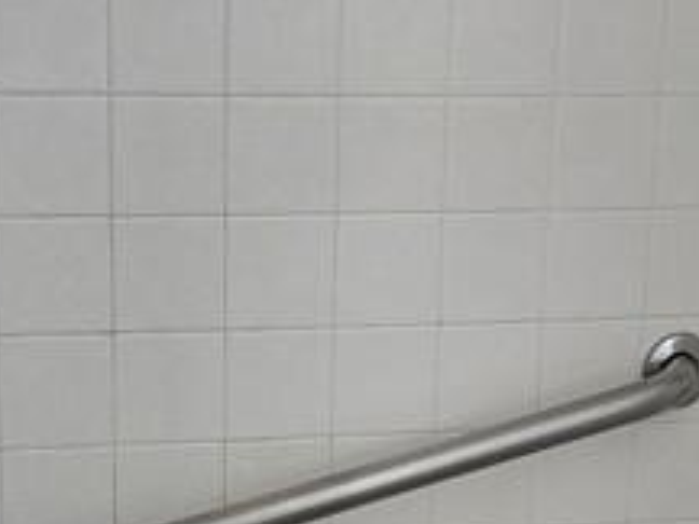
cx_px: 366
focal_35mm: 109
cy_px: 618
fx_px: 2201
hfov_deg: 18.0
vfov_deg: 13.2
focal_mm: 6.3
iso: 200
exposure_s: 1/120
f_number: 1.7
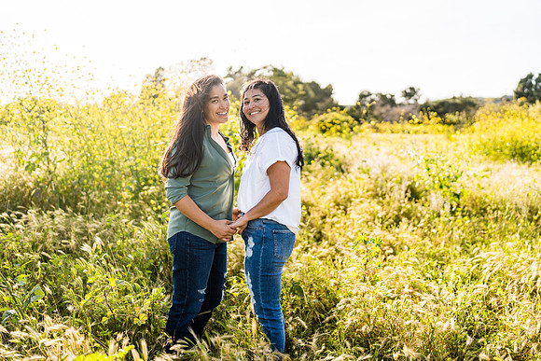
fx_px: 526
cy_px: 180
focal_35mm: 35
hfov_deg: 54.4
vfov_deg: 37.9
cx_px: 270
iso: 100
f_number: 1.4
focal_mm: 35
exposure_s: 1/3200
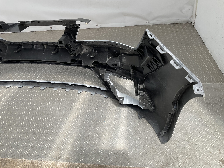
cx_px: 112
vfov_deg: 48.2
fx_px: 188
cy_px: 84
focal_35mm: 29
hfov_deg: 61.7
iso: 16
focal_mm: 3
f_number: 1.8
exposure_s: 1/375
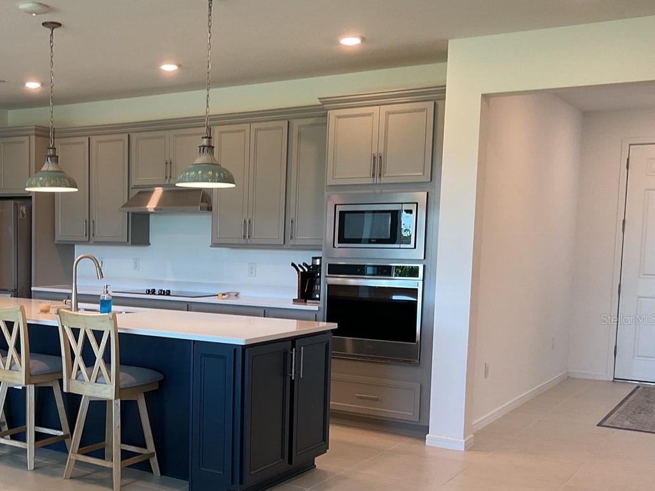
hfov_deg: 40.7
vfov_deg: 32.0
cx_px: 152
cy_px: 319
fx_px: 851
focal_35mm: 45
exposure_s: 1/60
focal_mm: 3
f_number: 1.8
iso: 50
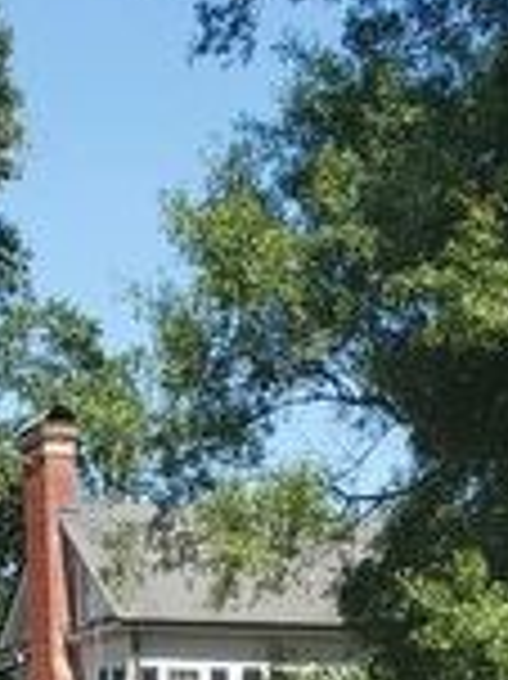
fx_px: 2704
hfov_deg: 10.7
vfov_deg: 12.3
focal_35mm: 138
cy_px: 1441
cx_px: 283
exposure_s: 1/803
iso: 50
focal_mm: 4.3
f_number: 2.4
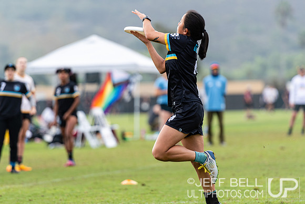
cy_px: 102
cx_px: 152
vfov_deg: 4.6
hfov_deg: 6.9
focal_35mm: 300
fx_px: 2542
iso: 200
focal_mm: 200
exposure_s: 1/1000
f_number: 2.8
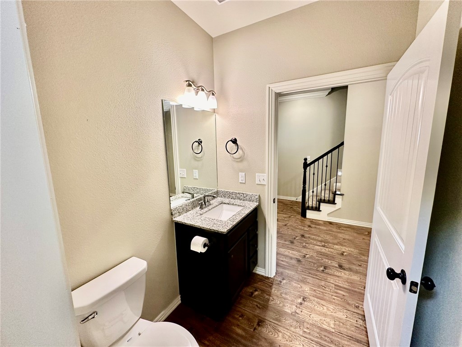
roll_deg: +1.3
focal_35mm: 14
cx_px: 231
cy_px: 174
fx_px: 187
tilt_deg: -8.6
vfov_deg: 85.7
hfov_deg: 102.1
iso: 160
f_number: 2.2
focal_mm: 2.22
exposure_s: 1/60
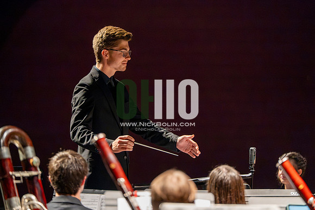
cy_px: 105
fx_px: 1750
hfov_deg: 10.3
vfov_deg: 6.9
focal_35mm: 200
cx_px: 158
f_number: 2.8
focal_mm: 200
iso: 12800
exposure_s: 1/640
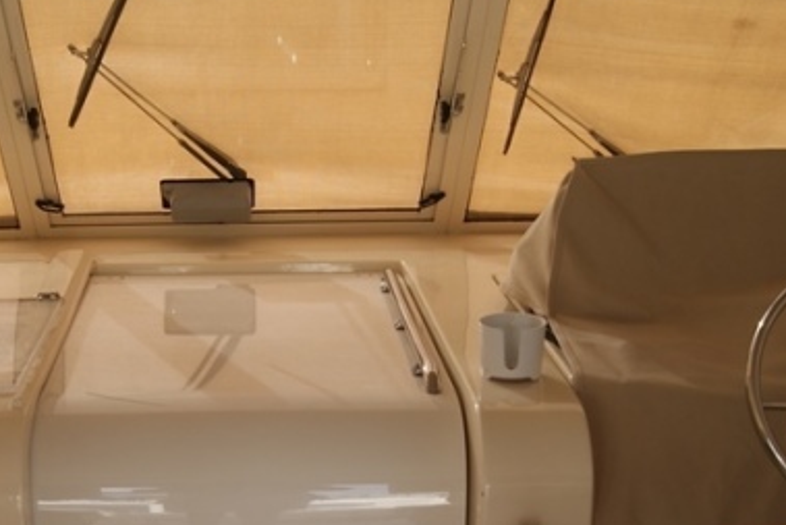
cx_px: 283
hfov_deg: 31.2
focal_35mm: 64
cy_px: 363
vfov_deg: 21.2
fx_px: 1398
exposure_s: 1/60
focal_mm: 18
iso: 100
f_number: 6.3
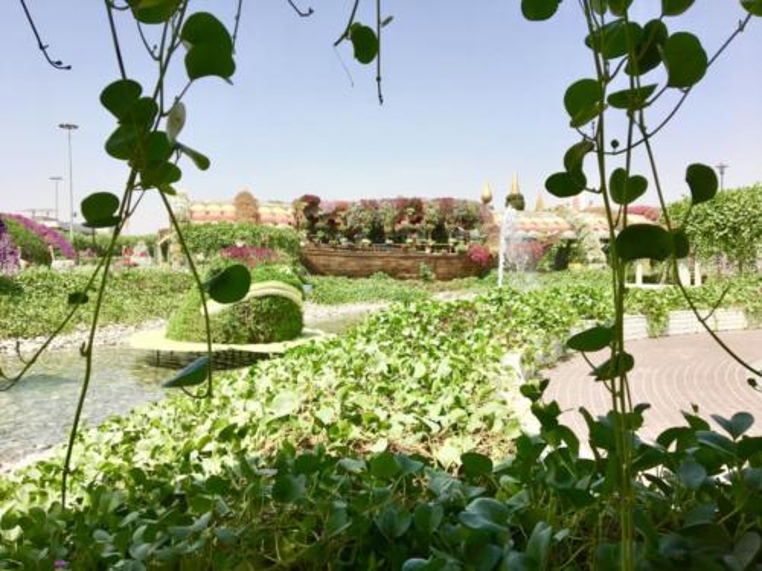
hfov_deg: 61.7
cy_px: 286
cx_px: 381
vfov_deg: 48.2
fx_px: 638
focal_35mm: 29
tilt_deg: -2.2
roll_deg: -0.3
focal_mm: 4.15
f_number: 2.2
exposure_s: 1/1709
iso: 25
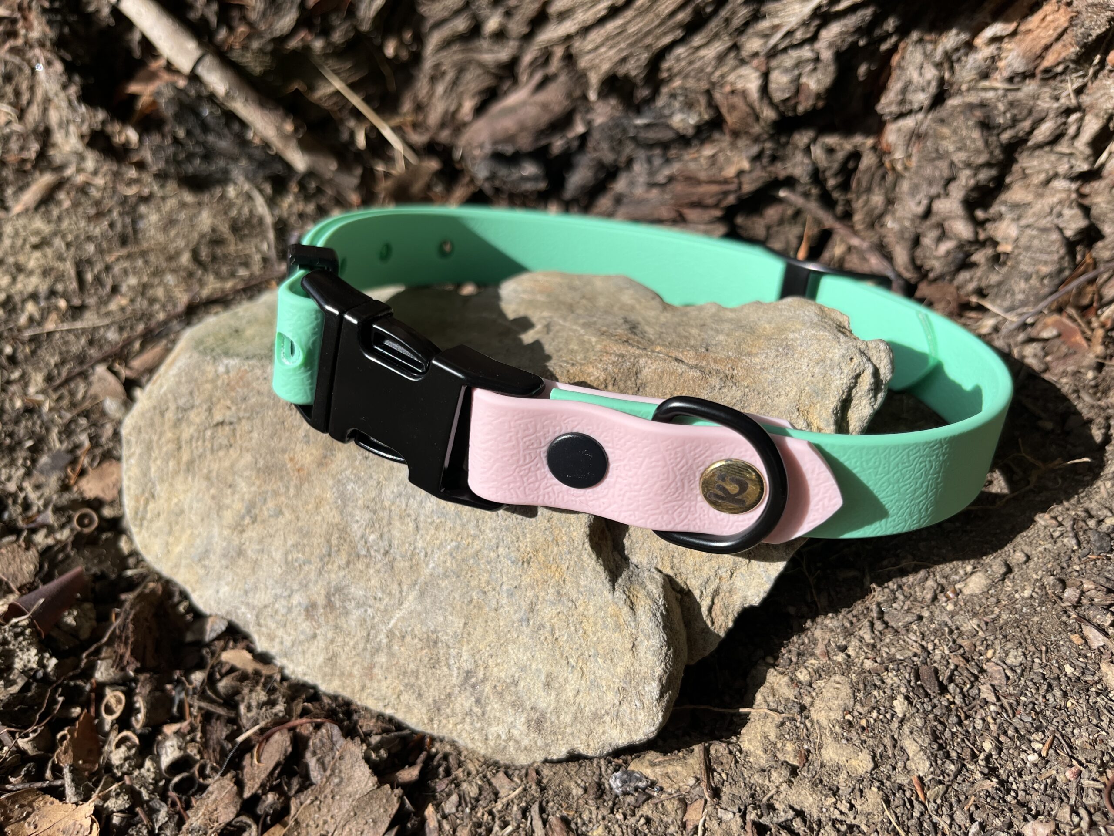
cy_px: 418
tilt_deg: -45.8
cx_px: 557
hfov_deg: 67.3
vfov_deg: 53.1
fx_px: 837
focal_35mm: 26
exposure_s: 1/3745
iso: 50
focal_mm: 5.1
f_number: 1.6
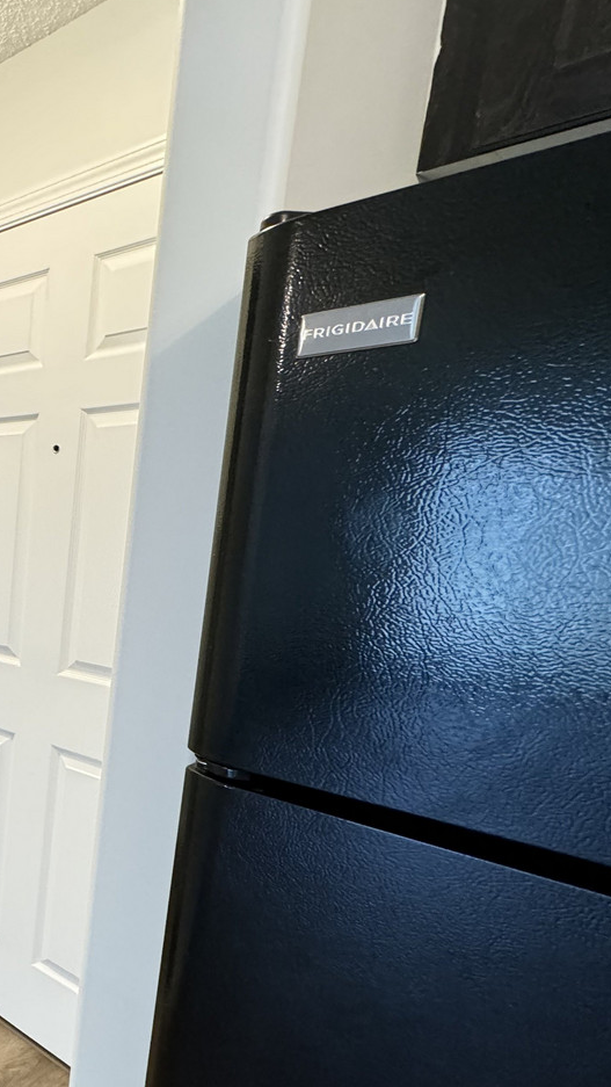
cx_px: -266
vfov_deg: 73.4
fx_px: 720
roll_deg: +1.2
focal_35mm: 25
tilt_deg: -11.1
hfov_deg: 30.4
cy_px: 642
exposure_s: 1/60
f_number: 2.2
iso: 400
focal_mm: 2.22
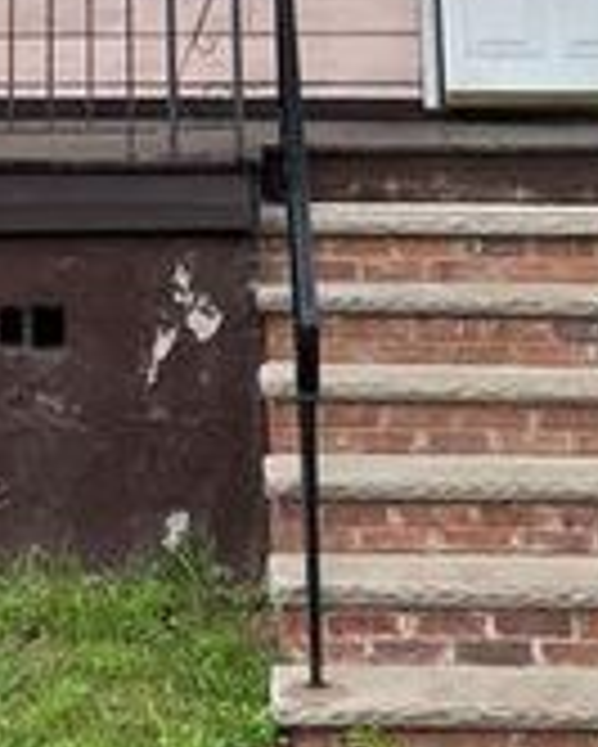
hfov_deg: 16.3
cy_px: -367
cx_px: 130
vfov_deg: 18.2
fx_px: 2078
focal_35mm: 94
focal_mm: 6.76
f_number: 1.78
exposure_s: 1/782
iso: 80
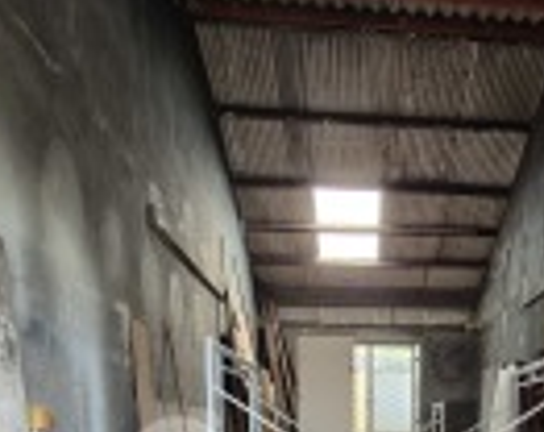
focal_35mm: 35
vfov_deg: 35.7
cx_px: 428
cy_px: 478
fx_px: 562
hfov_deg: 49.0
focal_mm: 2.2
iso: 125
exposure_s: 1/50
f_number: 2.2
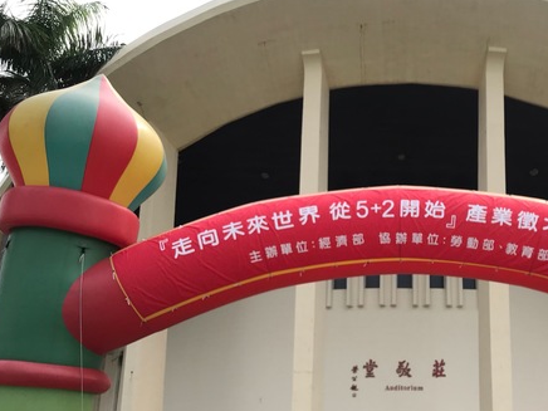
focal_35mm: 45
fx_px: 712
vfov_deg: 31.8
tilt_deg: +15.6
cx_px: 406
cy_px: 286
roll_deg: +0.9
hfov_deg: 41.0
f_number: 1.8
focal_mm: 3.99
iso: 20
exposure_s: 1/1350
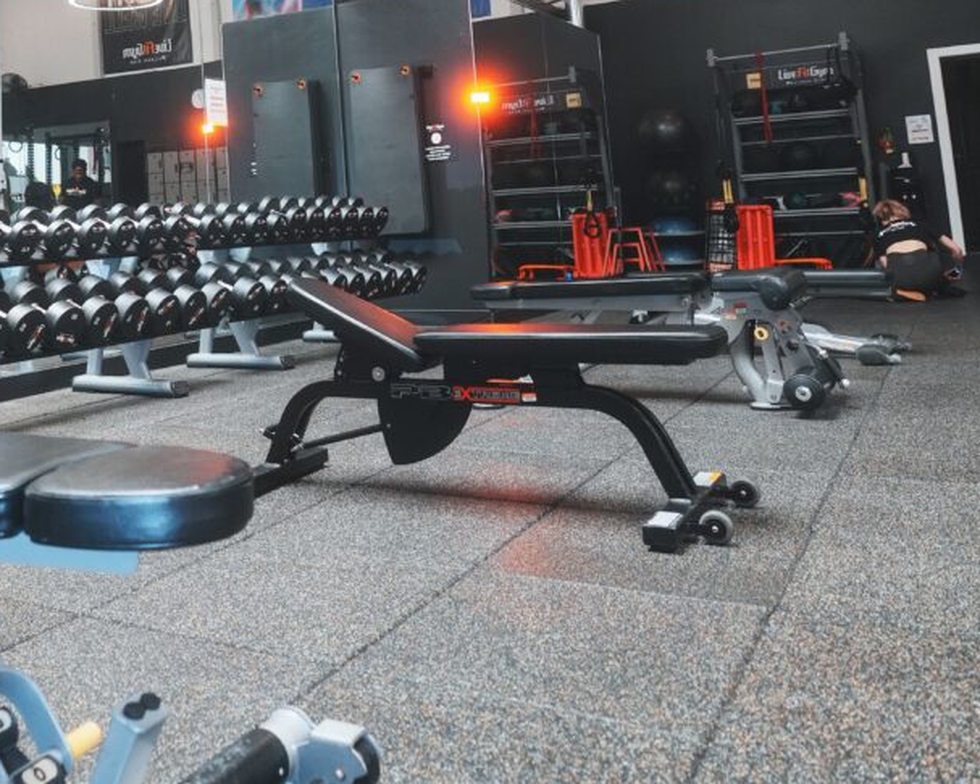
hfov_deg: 45.8
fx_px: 1103
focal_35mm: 38
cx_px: 215
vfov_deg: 36.9
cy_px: 89
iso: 400
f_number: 2.8
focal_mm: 16
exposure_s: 1/125
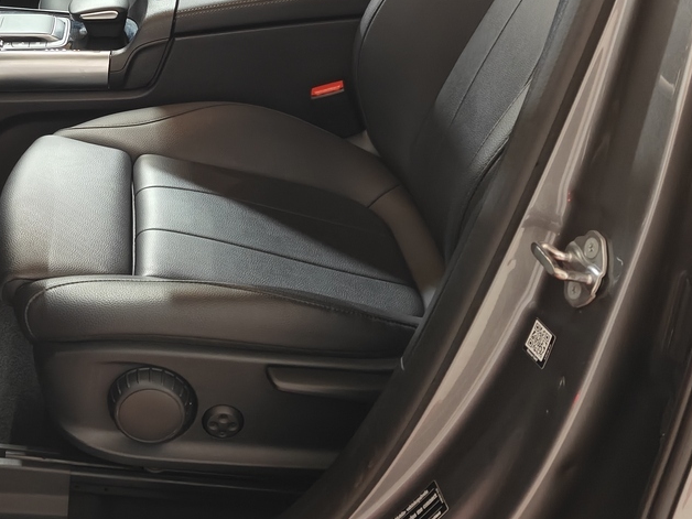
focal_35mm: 55
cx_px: 78
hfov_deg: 33.2
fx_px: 1099
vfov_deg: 25.7
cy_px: 54
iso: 160
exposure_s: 1/33
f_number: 1.8
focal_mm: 5.59
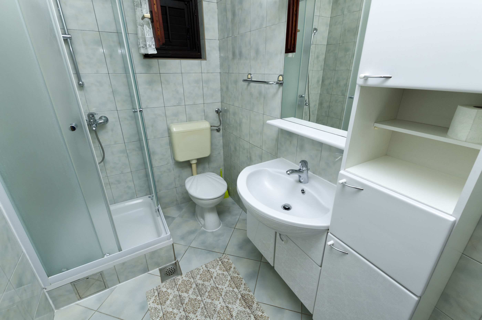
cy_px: 160
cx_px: 241
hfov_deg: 100.5
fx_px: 200
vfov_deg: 77.1
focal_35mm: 15
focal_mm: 10
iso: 100
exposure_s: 1/160
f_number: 8
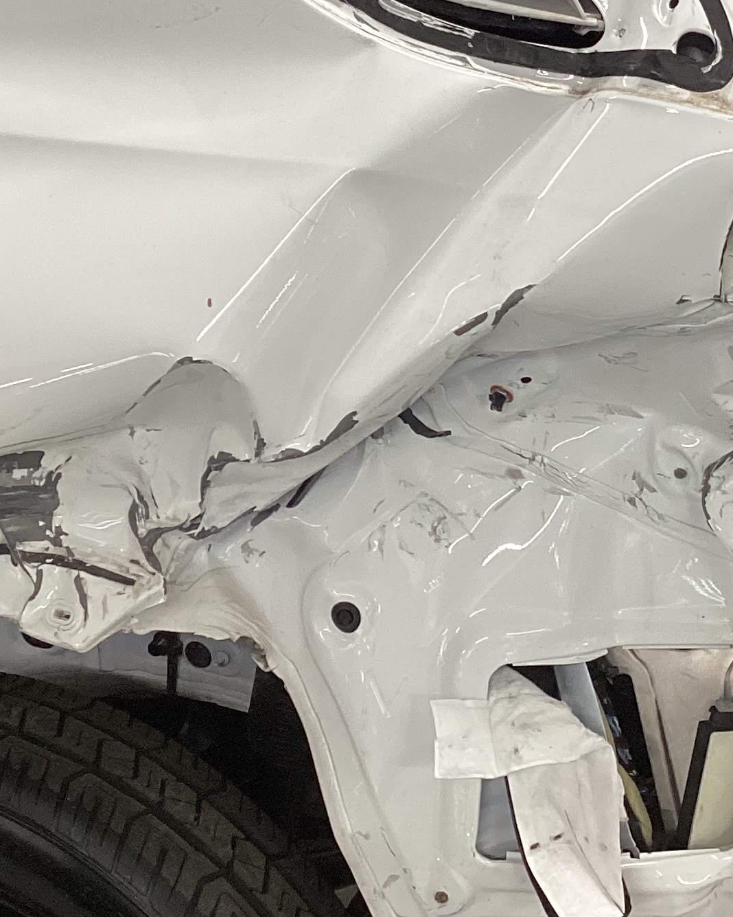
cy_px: 251
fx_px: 2007
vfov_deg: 25.5
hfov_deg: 20.6
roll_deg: +1.7
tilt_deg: -22.0
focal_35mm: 74
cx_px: 493
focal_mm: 3.3
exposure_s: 1/60
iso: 125
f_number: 2.4
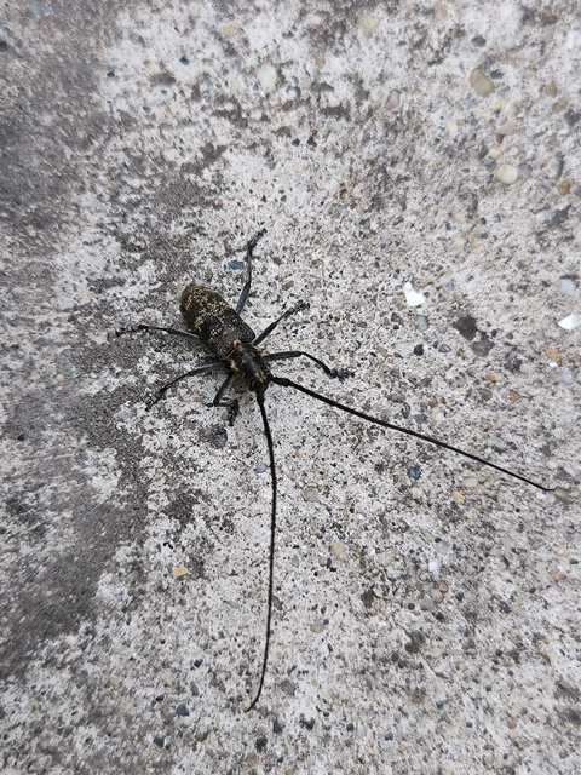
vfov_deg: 42.9
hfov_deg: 32.9
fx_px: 985
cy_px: 388
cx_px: 290
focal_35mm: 44
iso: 50
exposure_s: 1/100
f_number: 1.9
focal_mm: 6.92
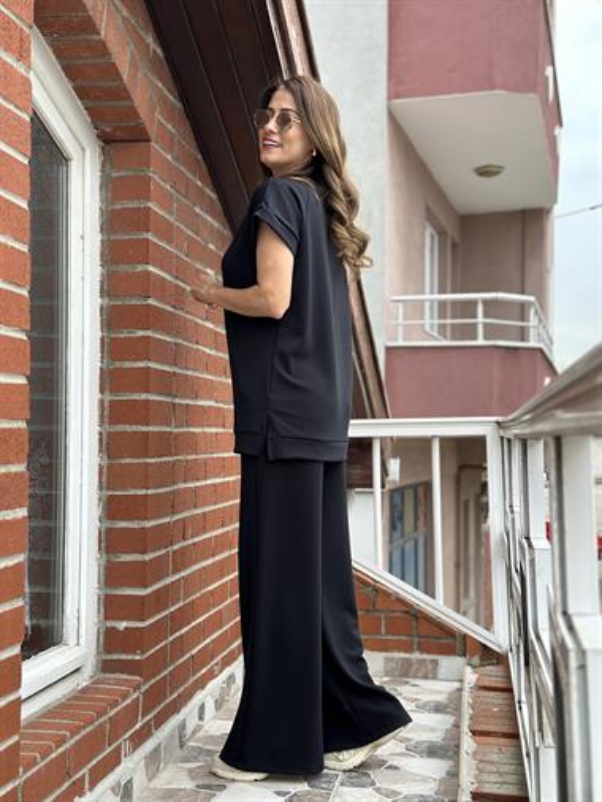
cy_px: 401
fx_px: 1112
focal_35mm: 48
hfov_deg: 30.3
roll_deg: -0.7
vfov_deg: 39.6
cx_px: 301
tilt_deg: +1.5
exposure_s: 1/535
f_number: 1.78
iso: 80
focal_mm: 6.86
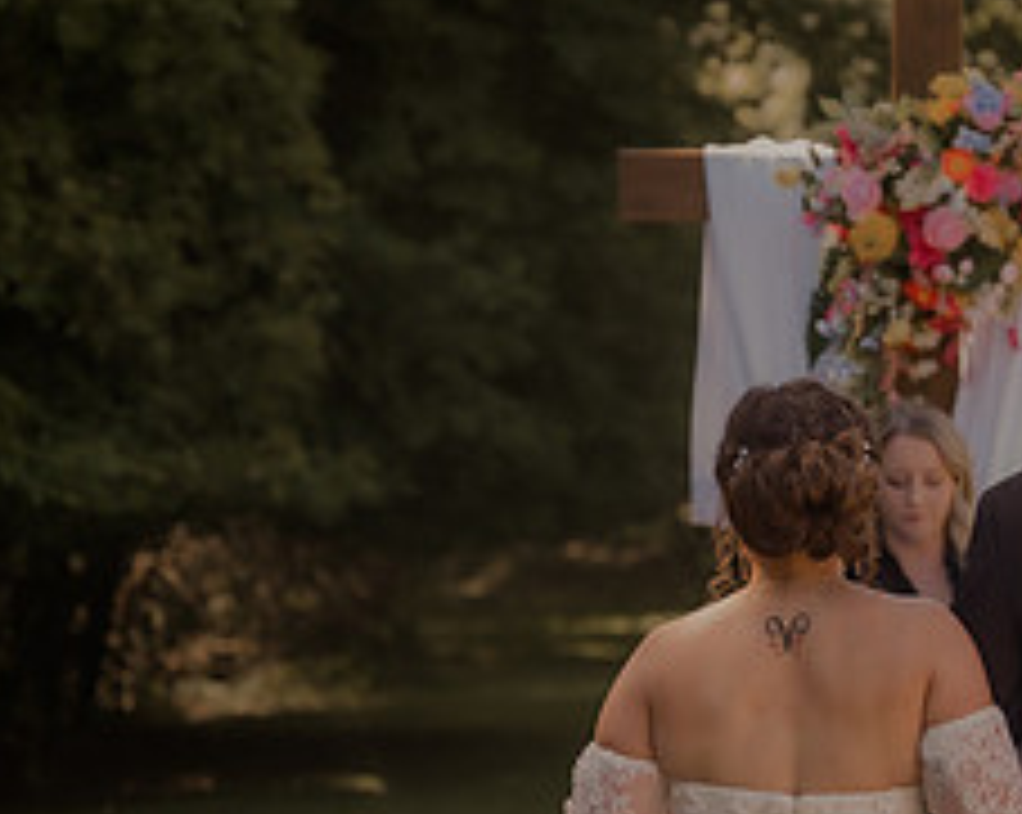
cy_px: 423
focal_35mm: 168
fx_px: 5075
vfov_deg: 9.2
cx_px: 936
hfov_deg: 11.4
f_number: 2.8
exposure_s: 1/320
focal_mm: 70
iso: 200
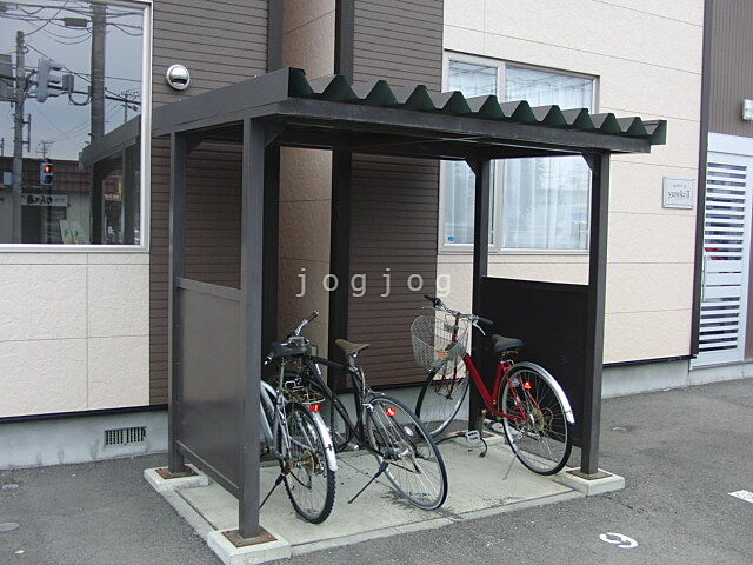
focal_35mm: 37
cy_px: 282
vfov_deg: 38.7
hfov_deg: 50.1
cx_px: 376
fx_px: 805
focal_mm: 6.42
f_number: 3.6
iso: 100
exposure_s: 1/100
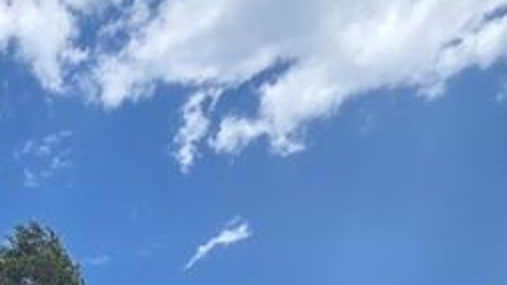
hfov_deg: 30.4
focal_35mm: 57
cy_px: 723
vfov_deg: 13.6
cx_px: -120
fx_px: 766
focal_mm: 2.2
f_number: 2.2
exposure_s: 1/2021
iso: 50
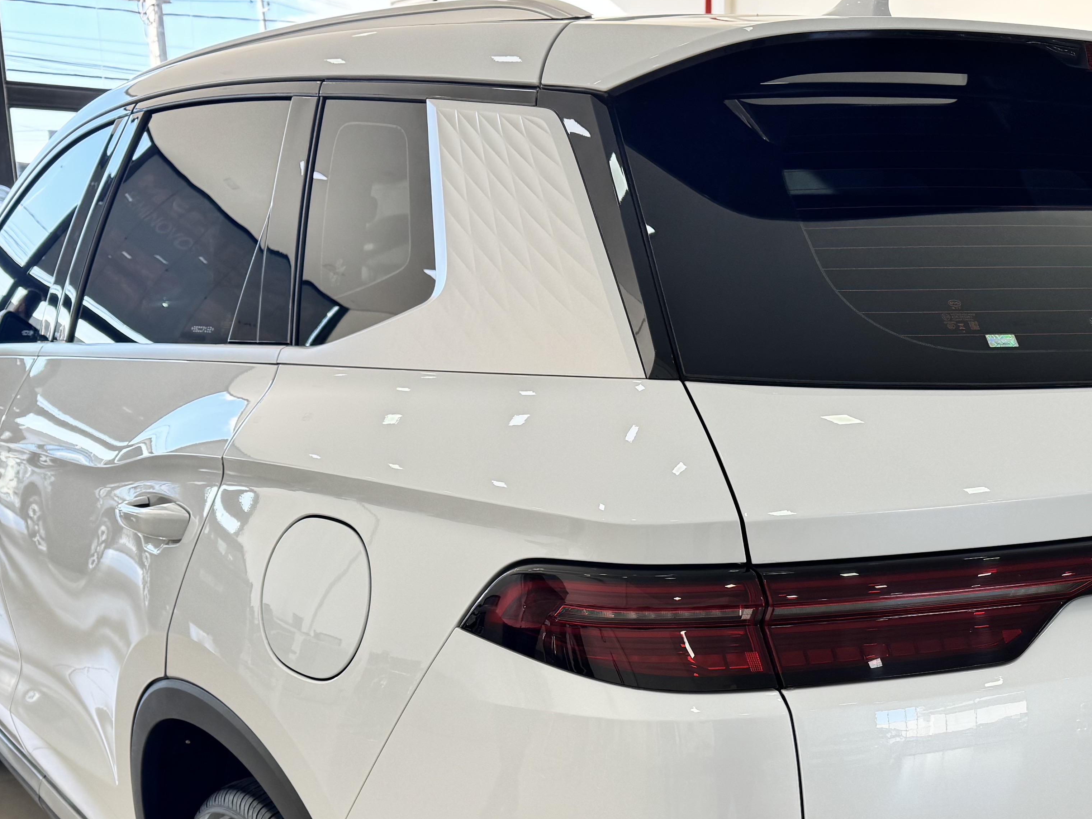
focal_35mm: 45
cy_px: 666
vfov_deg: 31.3
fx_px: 1420
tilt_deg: -16.3
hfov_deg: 41.4
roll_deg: -1.4
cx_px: 743
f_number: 1.78
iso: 64
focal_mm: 6.76
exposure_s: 1/200
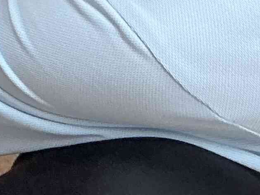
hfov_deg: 9.1
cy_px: -270
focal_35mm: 186
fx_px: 1396
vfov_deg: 7.5
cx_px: -440
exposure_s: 1/120
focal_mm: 3
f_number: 1.8
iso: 50
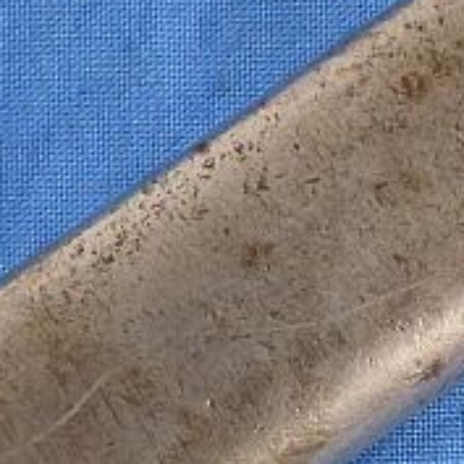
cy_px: 456
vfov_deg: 7.1
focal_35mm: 244
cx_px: 79
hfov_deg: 7.2
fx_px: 3700
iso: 400
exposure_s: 1/80
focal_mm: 10.9
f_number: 4.5
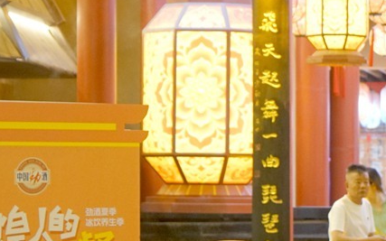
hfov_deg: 10.7
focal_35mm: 191
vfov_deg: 6.9
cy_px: 203
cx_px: 516
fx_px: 2010
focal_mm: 50
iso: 2000
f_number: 4
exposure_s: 1/125
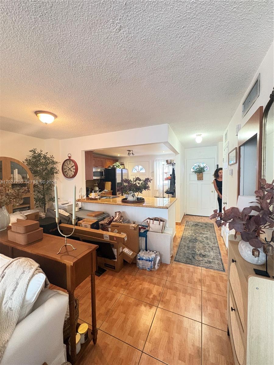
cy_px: 182
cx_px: 137
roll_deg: +0.5
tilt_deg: -3.0
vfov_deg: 102.1
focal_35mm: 14
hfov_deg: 85.7
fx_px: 148
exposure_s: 1/40
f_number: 2.2
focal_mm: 2.22
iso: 640
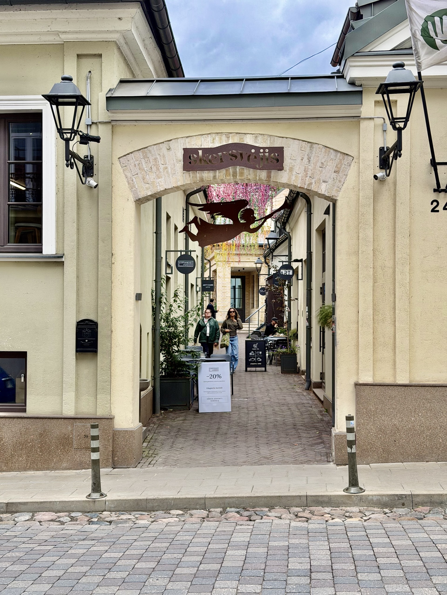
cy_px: 298
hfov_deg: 30.3
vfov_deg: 39.7
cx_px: 224
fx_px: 826
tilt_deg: +1.8
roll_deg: +0.0
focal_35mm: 48
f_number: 1.78
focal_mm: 6.76
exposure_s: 1/962
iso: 100
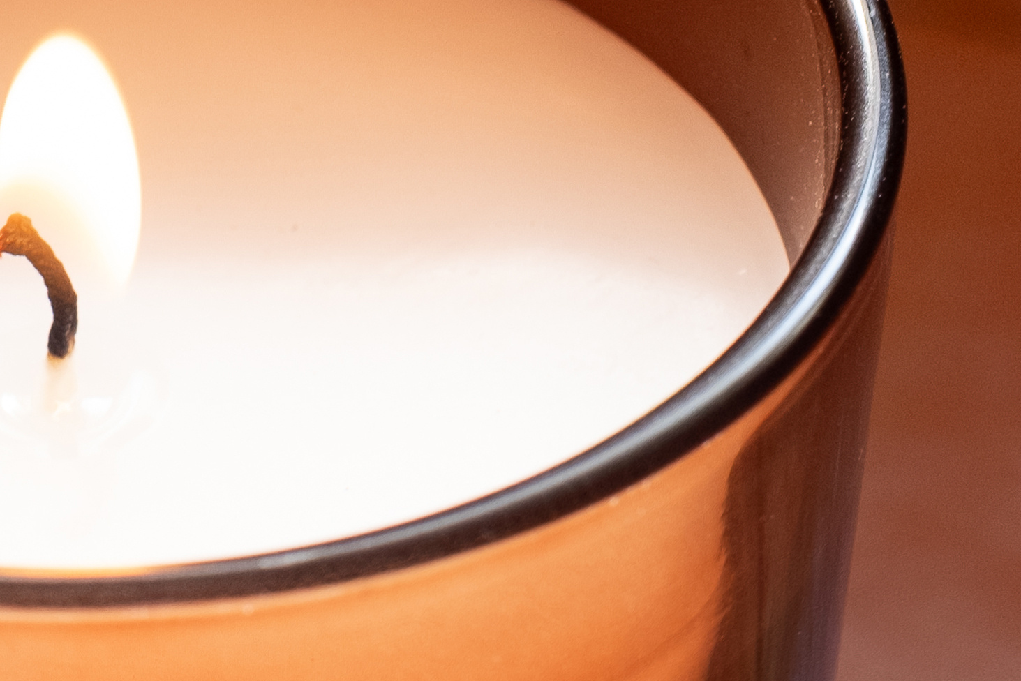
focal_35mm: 226
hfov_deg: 9.1
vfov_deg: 6.0
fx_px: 6410
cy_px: 858
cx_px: 89
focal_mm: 35
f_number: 5.6
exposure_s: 1/60
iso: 320
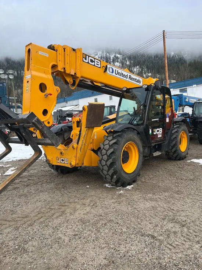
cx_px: 101
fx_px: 202
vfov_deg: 67.3
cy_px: 135
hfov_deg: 53.1
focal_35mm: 26
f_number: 1.6
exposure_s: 1/714
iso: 50
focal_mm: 5.1
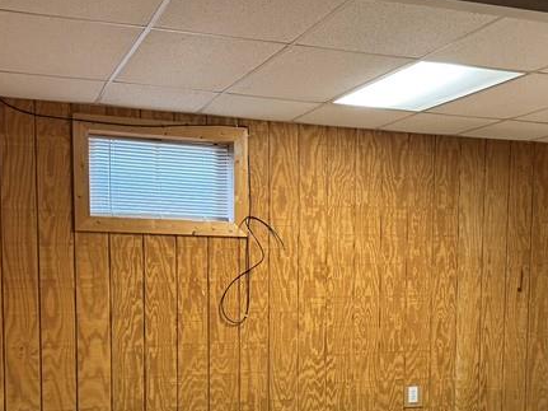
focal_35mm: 57
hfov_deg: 33.6
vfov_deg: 25.0
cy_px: 359
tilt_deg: -5.6
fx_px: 902
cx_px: 355
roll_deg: -1.0
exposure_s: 1/60
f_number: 1.78
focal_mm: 6.76
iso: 400
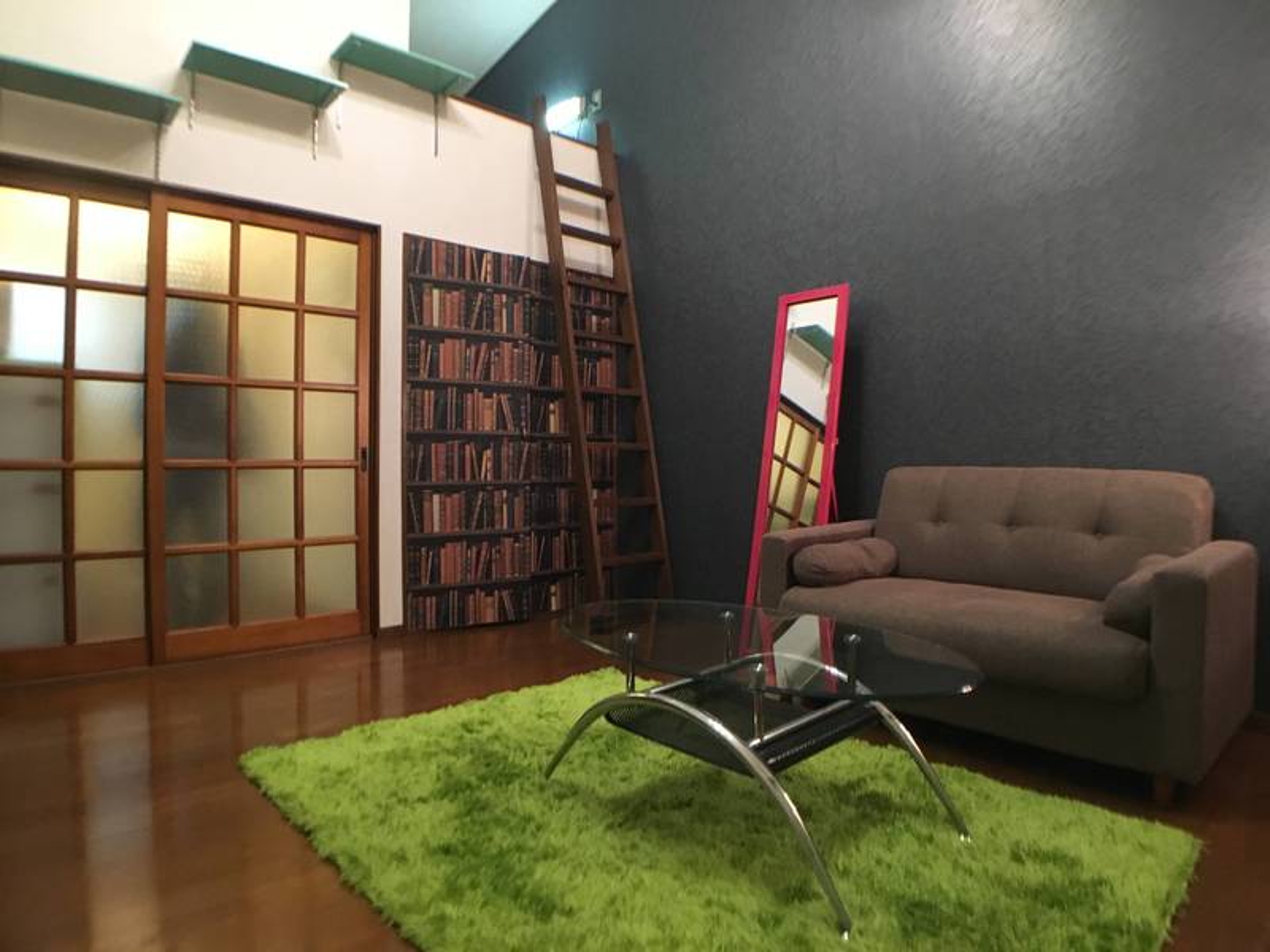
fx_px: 1064
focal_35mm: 29
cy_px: 476
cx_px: 635
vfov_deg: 48.2
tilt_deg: -1.4
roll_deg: +0.2
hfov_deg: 61.7
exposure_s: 1/15
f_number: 2.2
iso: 250
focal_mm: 4.15
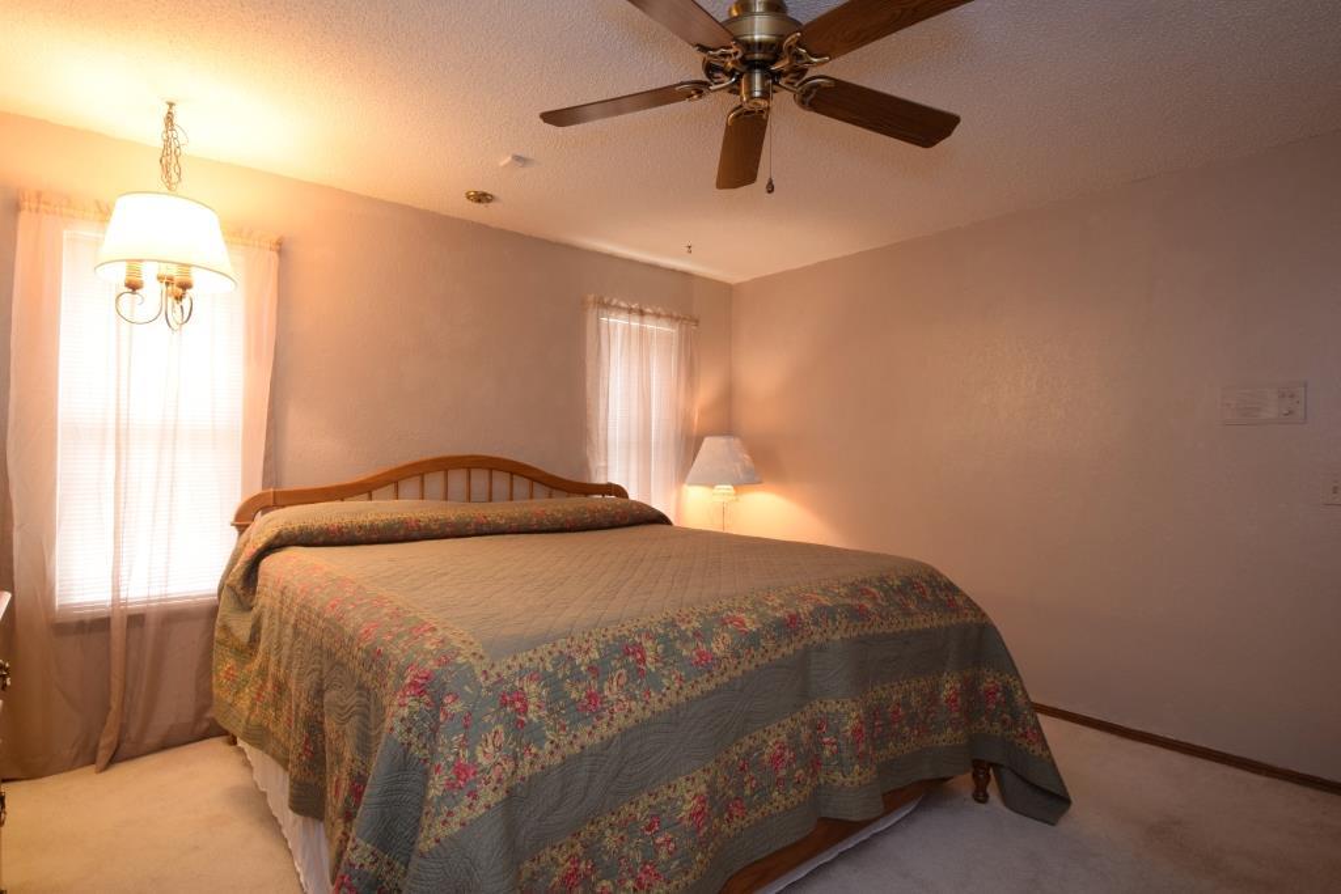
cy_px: 447
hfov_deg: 90.0
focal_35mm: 18
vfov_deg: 67.4
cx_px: 670
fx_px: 671
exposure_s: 1/4
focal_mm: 12
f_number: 11
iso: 500
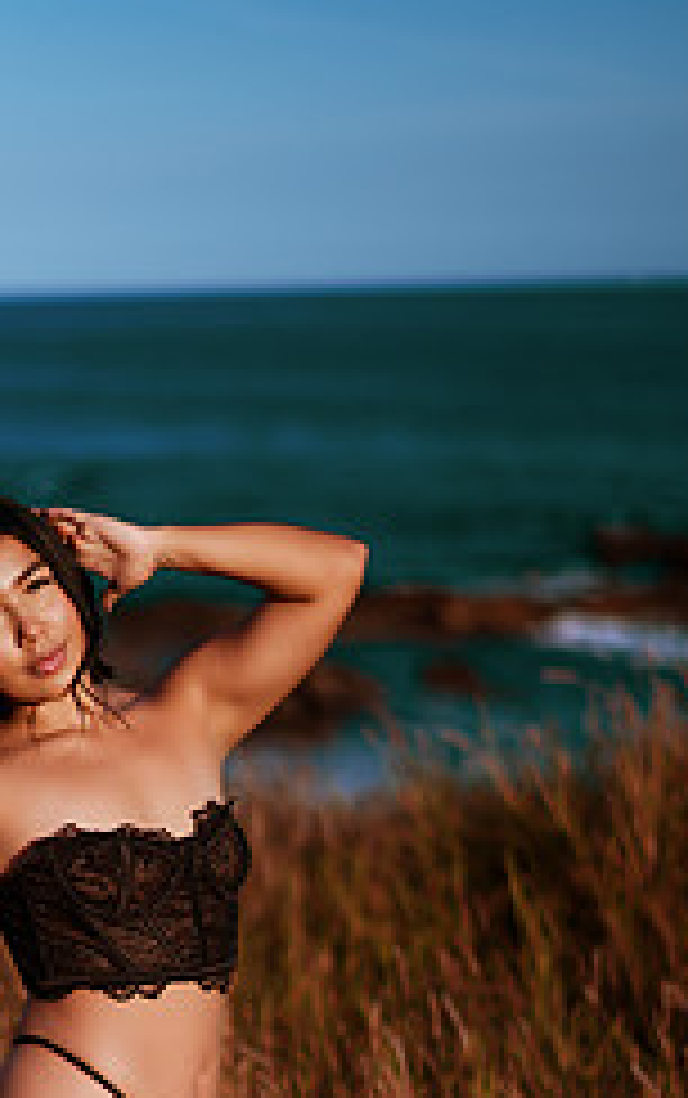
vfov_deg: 18.8
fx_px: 3262
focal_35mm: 109
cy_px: 950
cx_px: 171
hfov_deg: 12.0
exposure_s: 1/8000
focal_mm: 58
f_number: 1.4
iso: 100
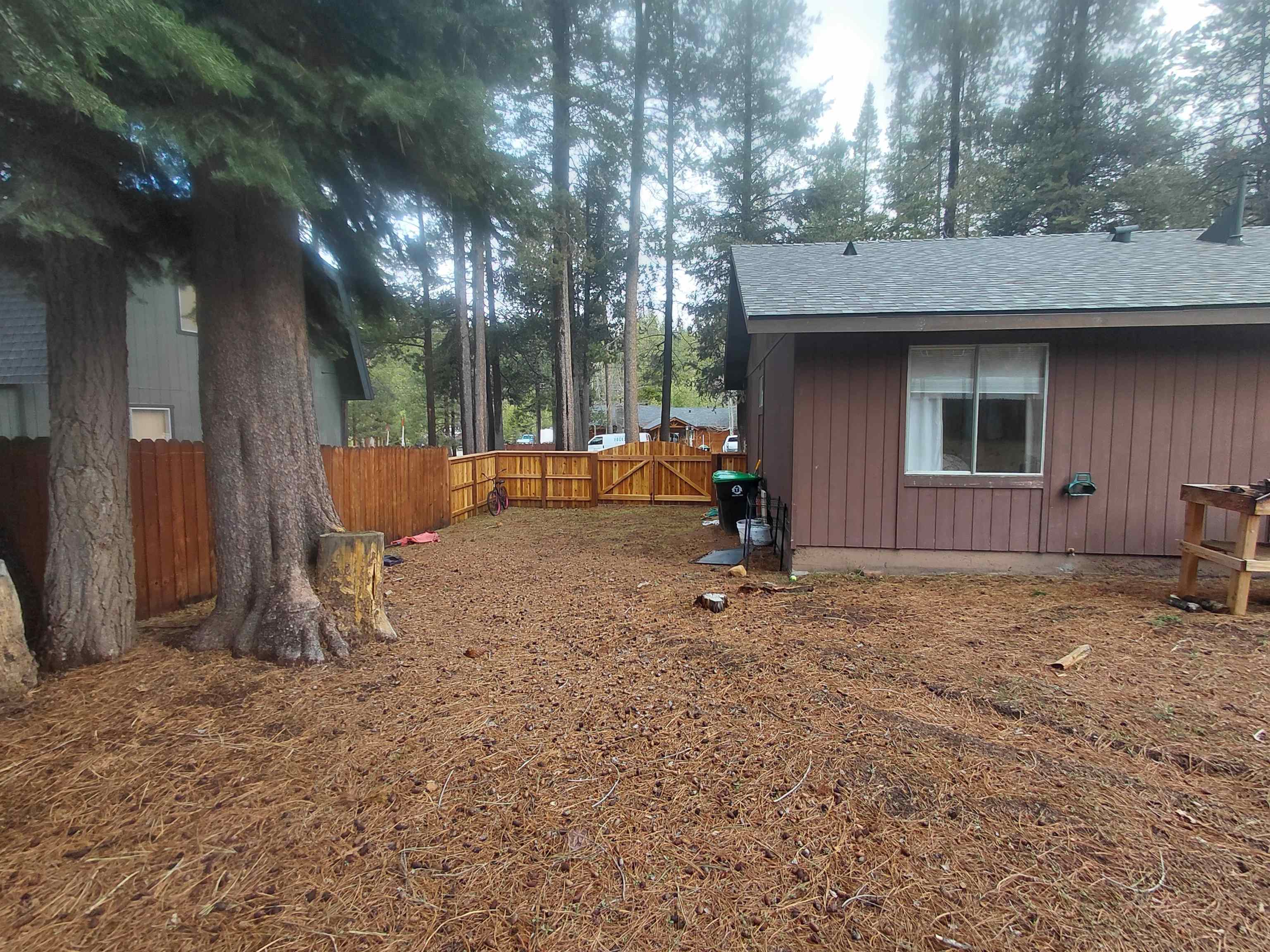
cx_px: 635
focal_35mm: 16
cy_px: 476
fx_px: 587
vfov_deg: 78.1
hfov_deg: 94.5
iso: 40
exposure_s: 1/212
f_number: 2.2
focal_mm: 1.64
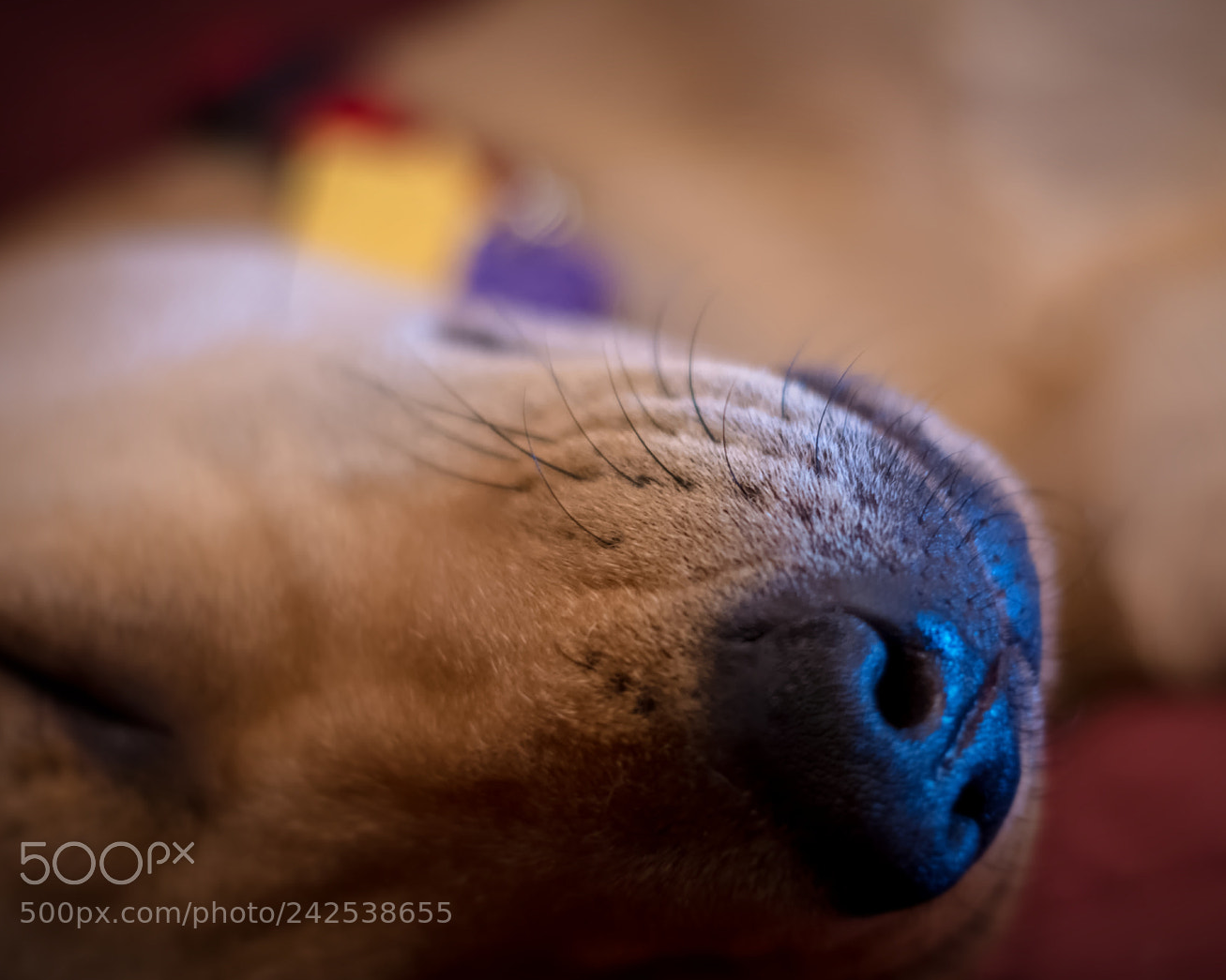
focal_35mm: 86
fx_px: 3120
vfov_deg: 17.9
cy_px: 490
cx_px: 712
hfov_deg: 22.2
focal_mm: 50
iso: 1100
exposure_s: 1/15
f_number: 1.8
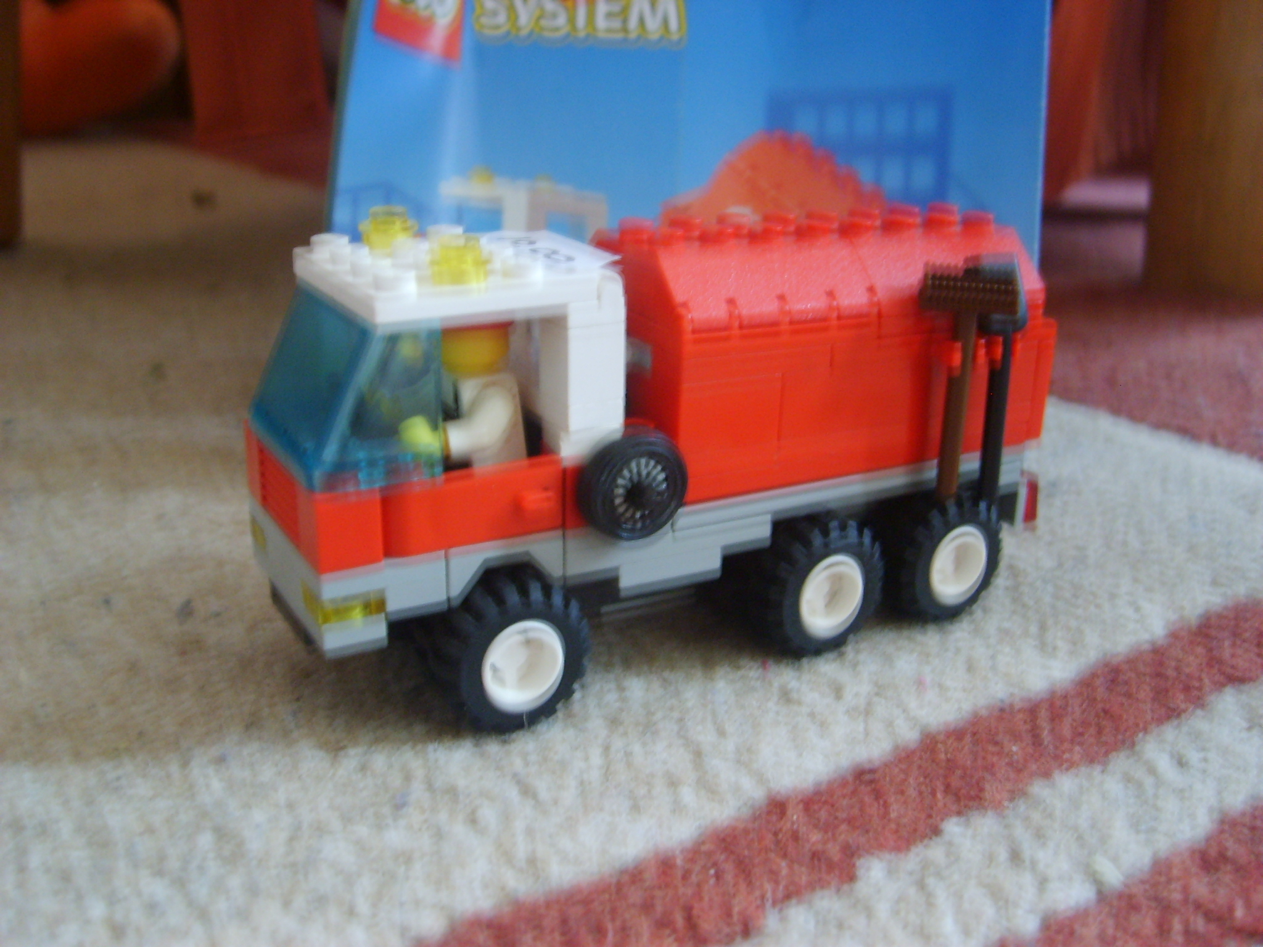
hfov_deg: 52.6
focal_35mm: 35
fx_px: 1277
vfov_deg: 40.7
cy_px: 474
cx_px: 632
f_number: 2.8
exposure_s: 1/2
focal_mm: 5.8
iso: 139
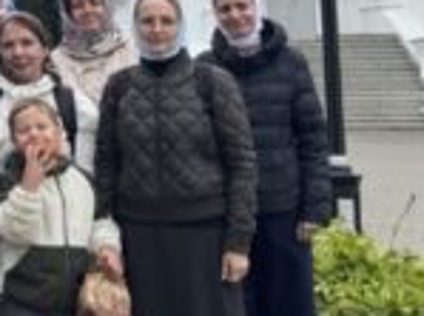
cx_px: -324
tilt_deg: +5.8
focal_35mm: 124
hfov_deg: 14.2
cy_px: -60
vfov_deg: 11.7
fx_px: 1515
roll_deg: +1.2
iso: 80
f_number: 1.78
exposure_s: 1/1261
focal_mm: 6.76
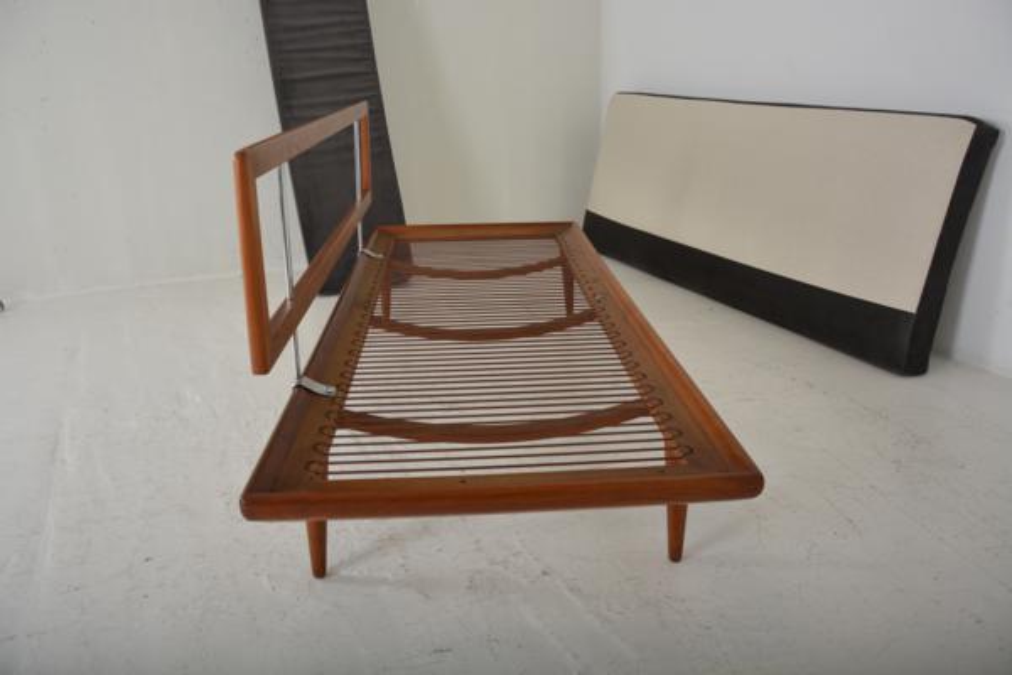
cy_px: 338
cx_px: 506
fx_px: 759
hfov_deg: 67.4
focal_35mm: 27
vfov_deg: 47.9
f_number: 4.5
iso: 160
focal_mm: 18
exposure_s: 1/200
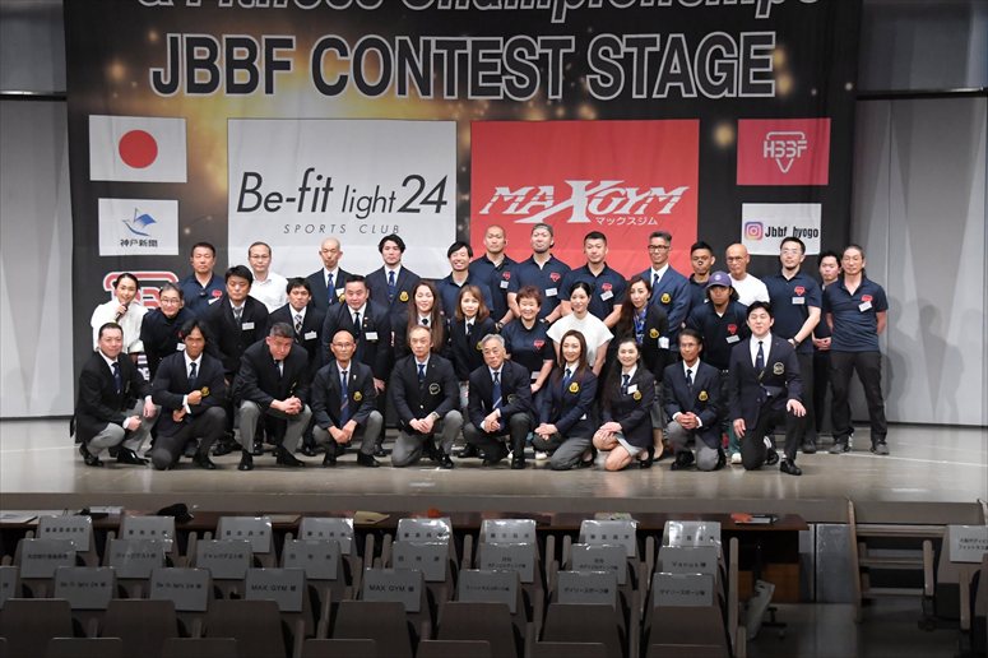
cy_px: 329
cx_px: 494
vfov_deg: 16.6
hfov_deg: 24.8
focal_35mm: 82
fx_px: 2249
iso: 6400
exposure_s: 1/400
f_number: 5.6
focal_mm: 55
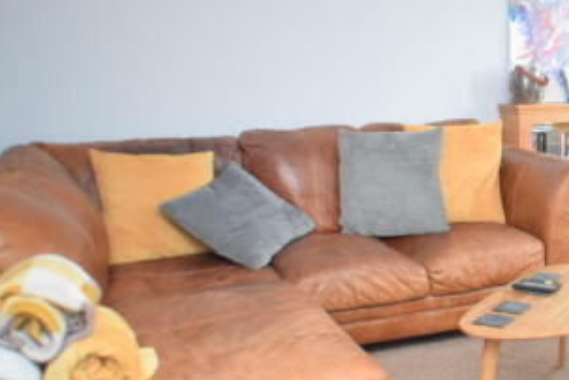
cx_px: 604
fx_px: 1076
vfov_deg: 20.0
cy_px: 229
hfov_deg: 27.4
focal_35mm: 68
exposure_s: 1/60
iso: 560
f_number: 4
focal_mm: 21
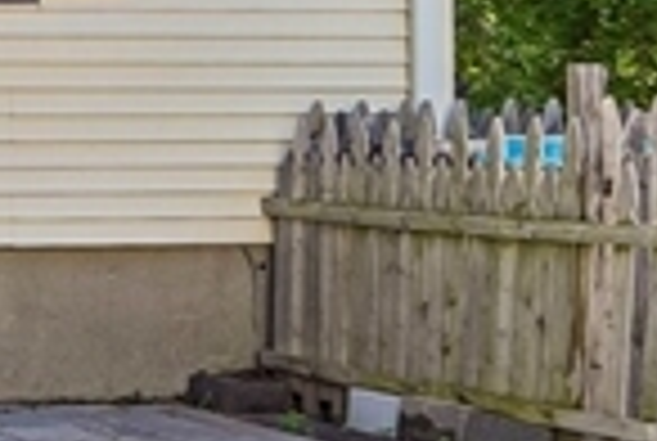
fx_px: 2048
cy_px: -146
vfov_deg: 11.9
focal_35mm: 112
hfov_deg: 14.2
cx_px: -774
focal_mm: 16
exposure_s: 1/125
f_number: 8
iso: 100
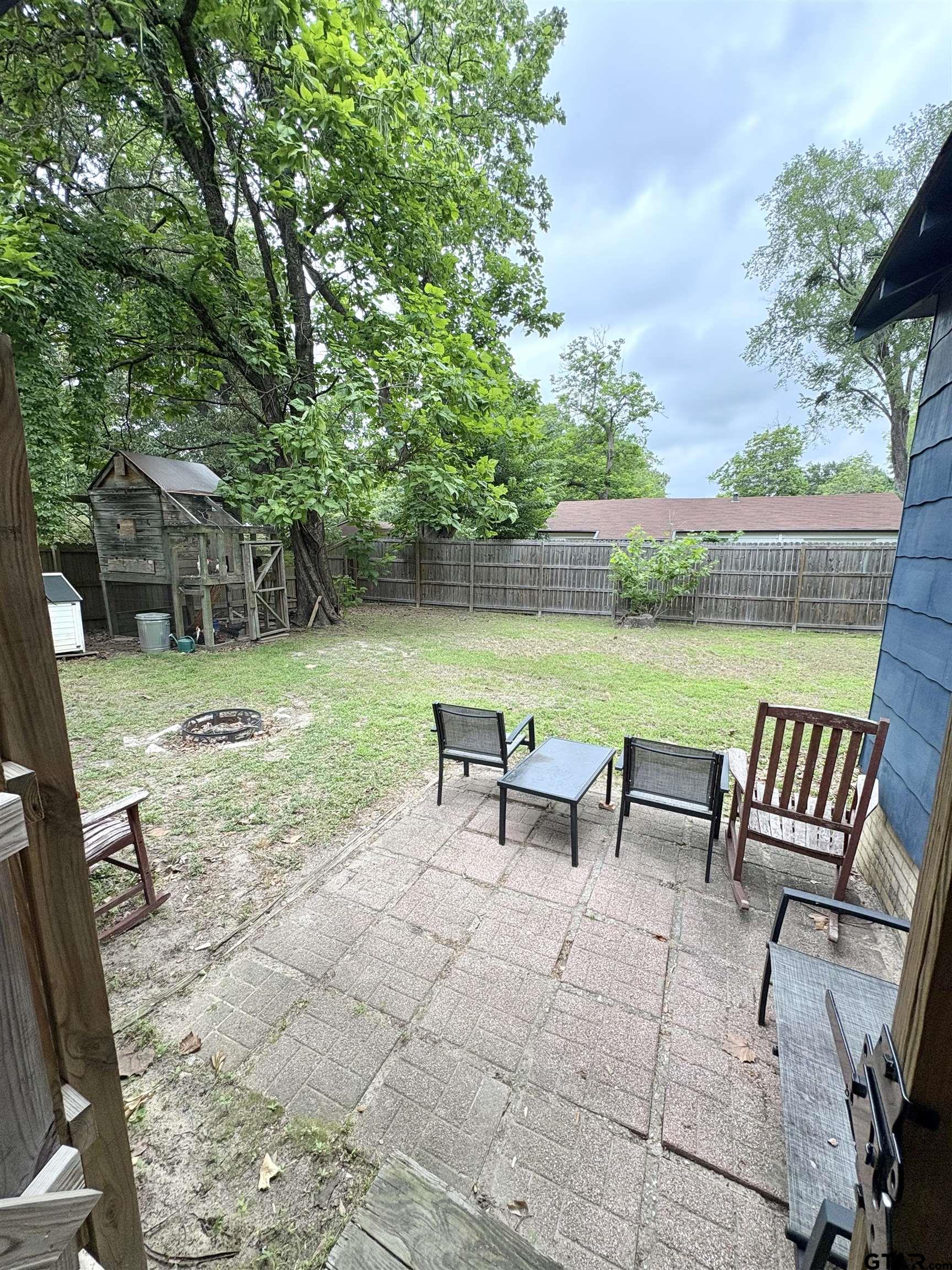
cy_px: 635
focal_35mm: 14
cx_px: 476
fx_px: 513
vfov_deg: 102.1
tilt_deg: -10.3
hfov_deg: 85.7
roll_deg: -1.3
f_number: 2.2
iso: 80
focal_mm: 2.22
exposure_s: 1/130
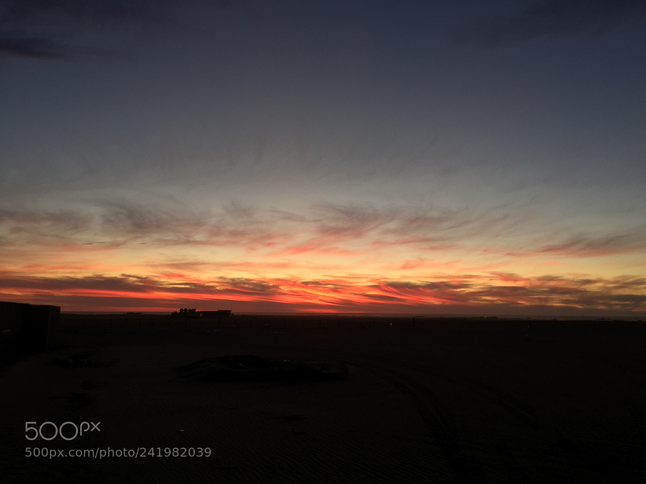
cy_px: 242
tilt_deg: +7.5
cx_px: 323
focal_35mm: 29
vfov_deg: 48.2
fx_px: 541
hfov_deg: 61.7
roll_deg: -1.1
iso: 32
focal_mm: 4.15
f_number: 2.2
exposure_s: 1/50
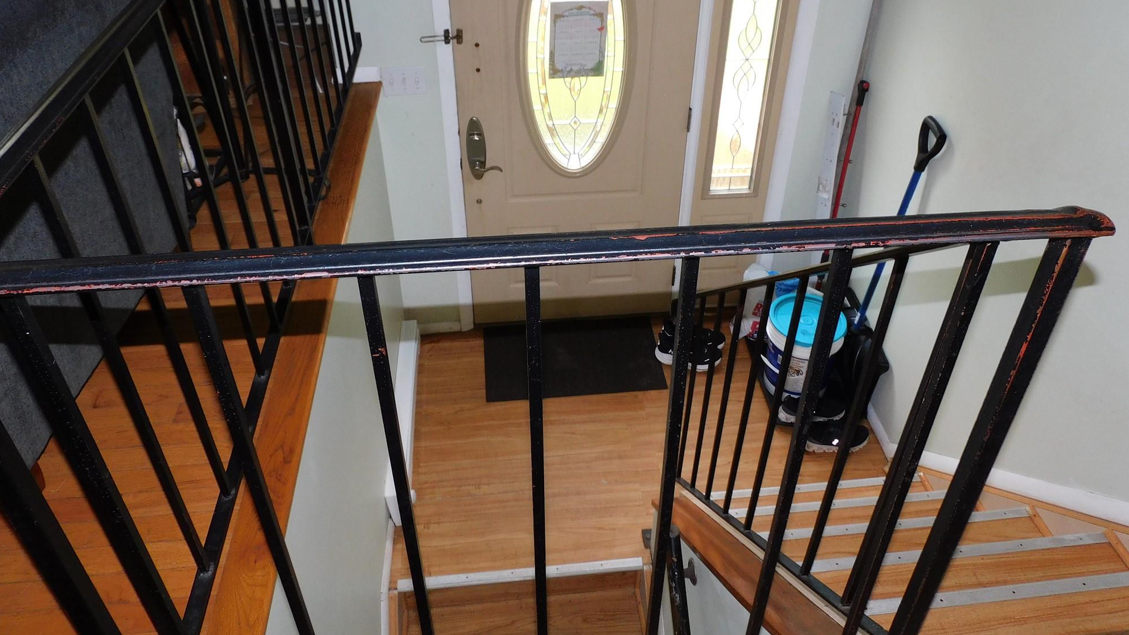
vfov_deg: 42.6
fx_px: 808
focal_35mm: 27
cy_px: 240
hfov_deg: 69.8
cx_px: 580
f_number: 3.3
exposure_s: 1/30
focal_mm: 4.3
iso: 200
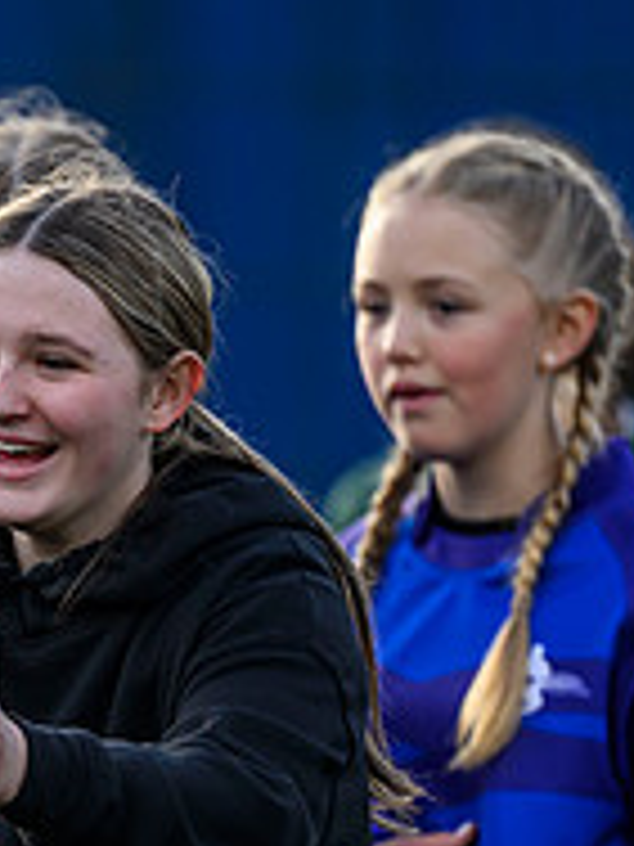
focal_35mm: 1187
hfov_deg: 1.3
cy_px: 713
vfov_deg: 1.7
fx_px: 28987
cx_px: -549
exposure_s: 1/1600
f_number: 3.2
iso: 500
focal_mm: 400
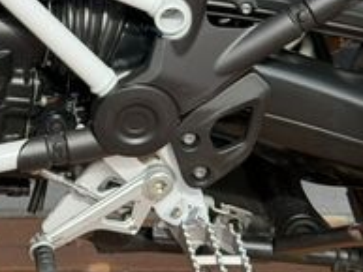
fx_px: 1668
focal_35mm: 159
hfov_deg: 12.1
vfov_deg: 9.1
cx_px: -88
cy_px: -143
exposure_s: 1/1149
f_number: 1.78
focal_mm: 6.76
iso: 80
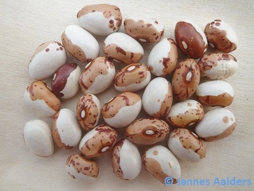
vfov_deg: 54.9
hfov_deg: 69.4
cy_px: 96
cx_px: 127
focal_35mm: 25
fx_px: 183
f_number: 4
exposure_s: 1/100
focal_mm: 4.1
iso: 80
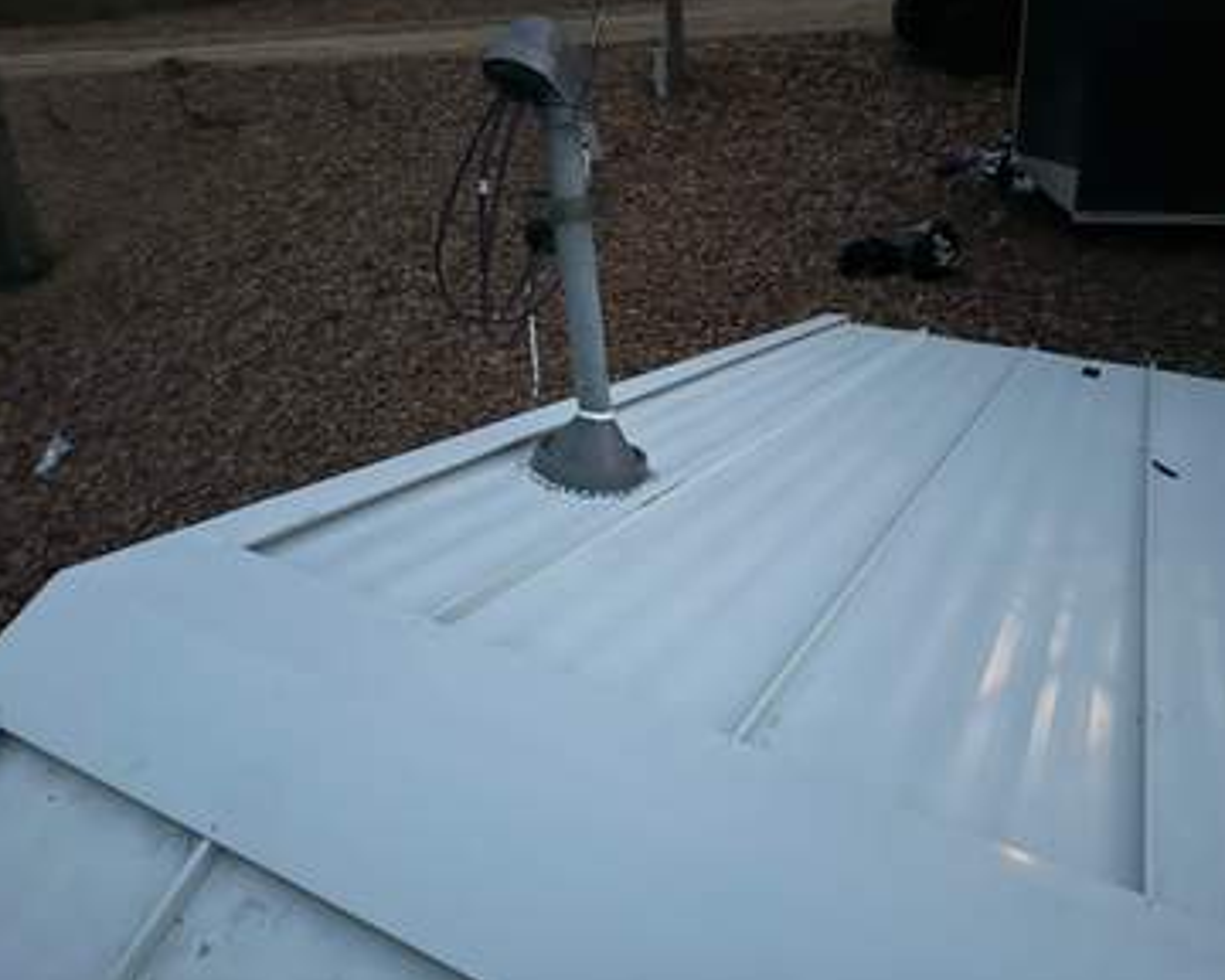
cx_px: 647
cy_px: 476
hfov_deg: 66.0
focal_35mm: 26
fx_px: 943
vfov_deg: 54.9
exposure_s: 1/25
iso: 1600
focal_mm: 6.76
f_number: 1.78
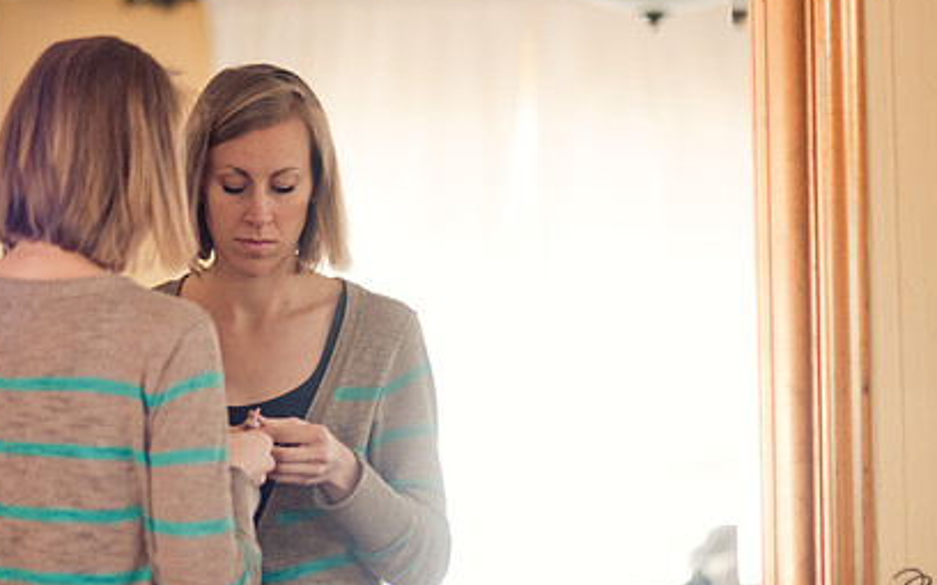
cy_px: 280
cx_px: 377
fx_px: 3141
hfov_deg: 17.0
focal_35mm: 123
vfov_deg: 10.7
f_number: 1.8
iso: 200
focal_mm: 85
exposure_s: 1/125
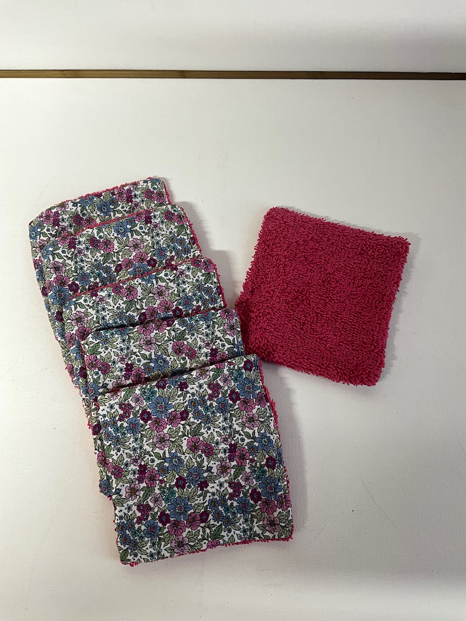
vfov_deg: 61.7
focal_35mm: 29
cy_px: 310
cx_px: 233
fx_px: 521
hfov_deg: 48.2
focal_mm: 3
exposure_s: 1/50
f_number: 1.8
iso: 50
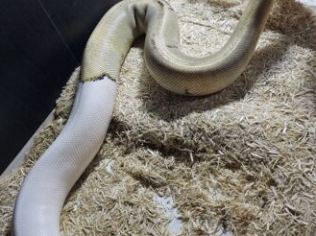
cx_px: 175
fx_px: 255
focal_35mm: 28
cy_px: 94
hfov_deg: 63.3
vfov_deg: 49.3
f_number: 1.7
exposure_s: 1/25
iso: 500
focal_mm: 6.3
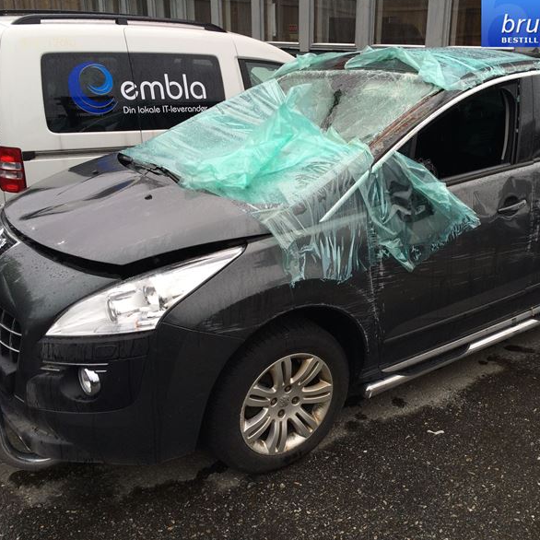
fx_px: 618
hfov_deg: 46.8
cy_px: 270
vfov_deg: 47.2
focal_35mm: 35
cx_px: 334
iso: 32
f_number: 2.2
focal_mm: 4.15
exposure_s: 1/513
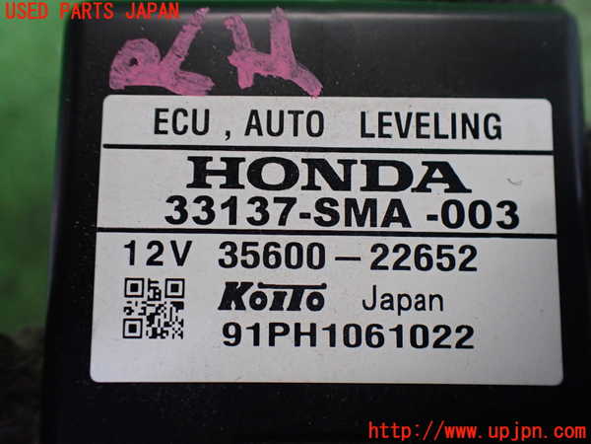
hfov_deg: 60.0
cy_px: 222
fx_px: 512
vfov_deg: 46.8
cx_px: 296
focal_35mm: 30
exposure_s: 1/125
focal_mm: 5.4
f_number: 2.3
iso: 400
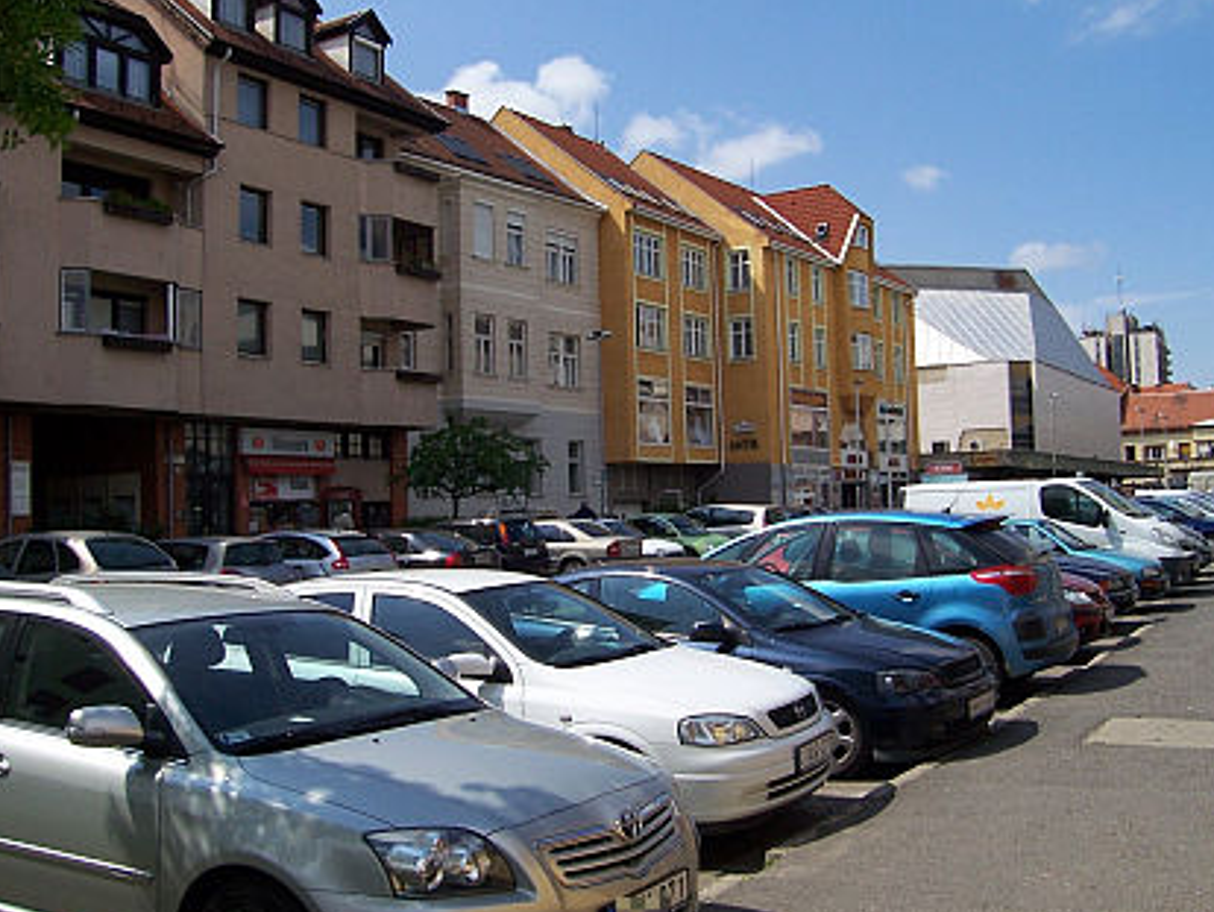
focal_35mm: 37
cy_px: 443
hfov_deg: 50.1
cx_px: 651
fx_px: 1298
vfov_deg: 38.7
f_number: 5.6
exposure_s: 1/750
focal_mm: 5.6
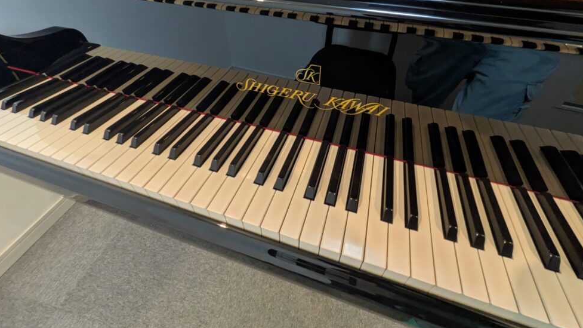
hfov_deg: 99.3
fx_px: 247
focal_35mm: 16
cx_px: 303
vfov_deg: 64.9
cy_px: 104
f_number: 2.2
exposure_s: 1/40
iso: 305
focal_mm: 1.83
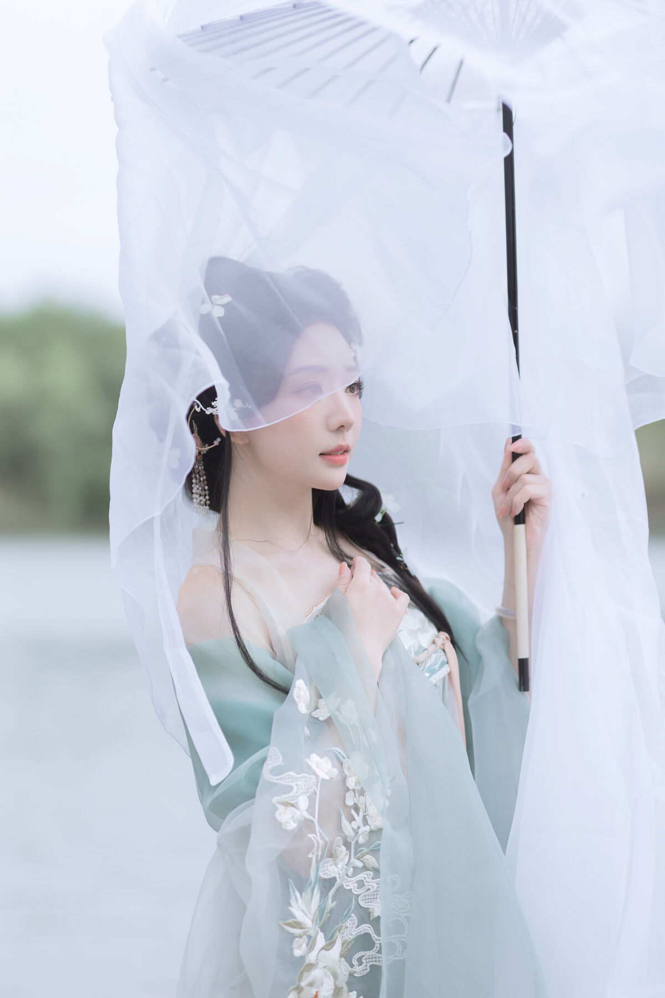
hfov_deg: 16.1
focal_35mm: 85
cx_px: 332
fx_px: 2355
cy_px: 499
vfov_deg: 23.9
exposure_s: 1/1600
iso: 125
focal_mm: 85
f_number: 2
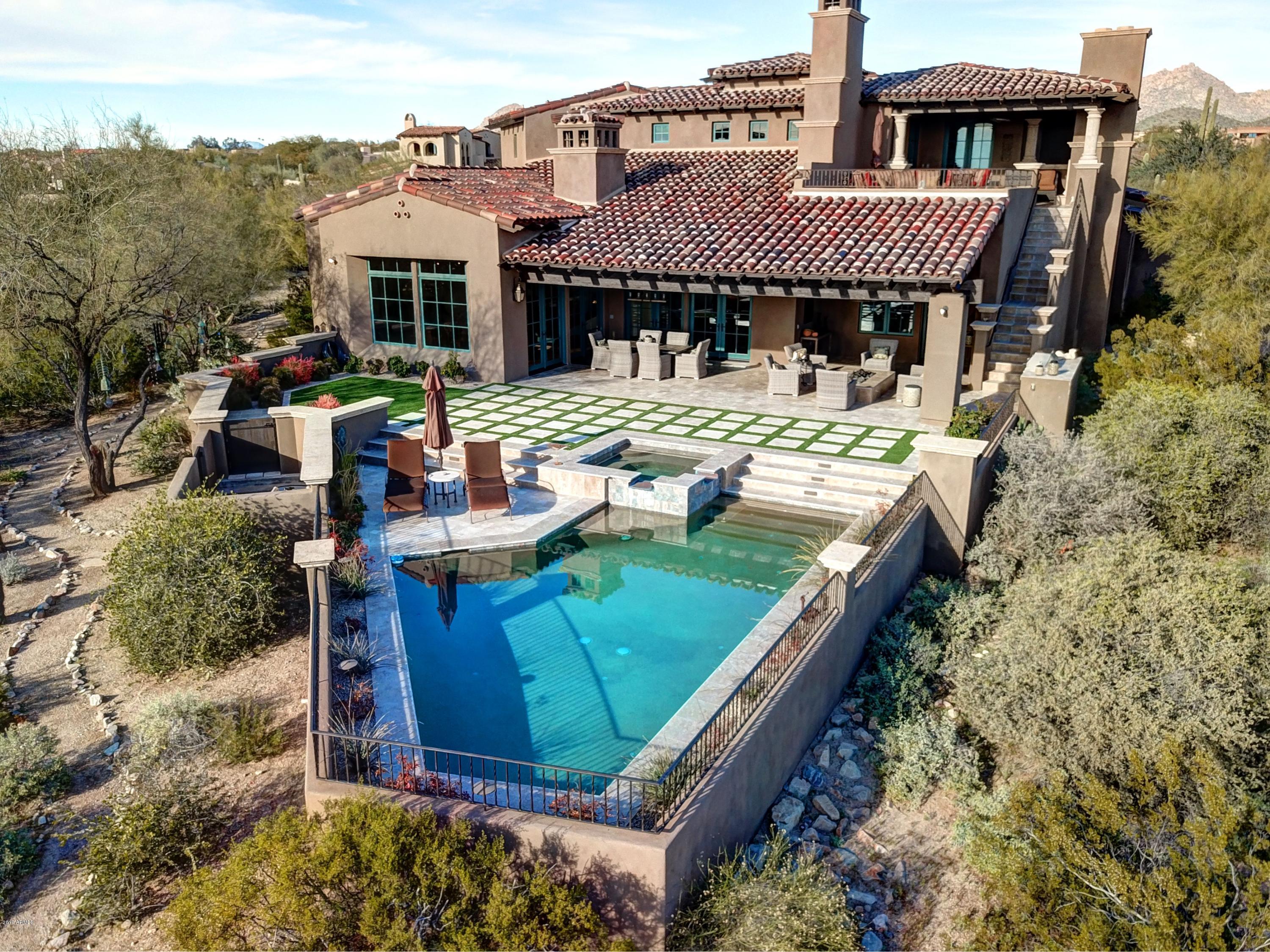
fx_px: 954
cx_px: 635
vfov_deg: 53.1
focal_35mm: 26
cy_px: 476
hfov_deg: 67.3
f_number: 2.2
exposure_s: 1/464
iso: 100
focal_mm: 4.7
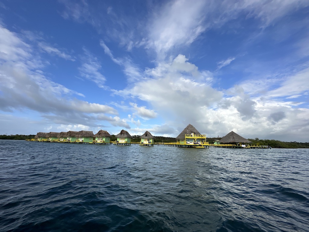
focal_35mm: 14
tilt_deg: +13.0
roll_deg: -1.1
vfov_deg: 85.7
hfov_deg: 102.1
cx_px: 154
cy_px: 116
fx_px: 125
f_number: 2.2
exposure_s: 1/2618
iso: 50
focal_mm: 2.22
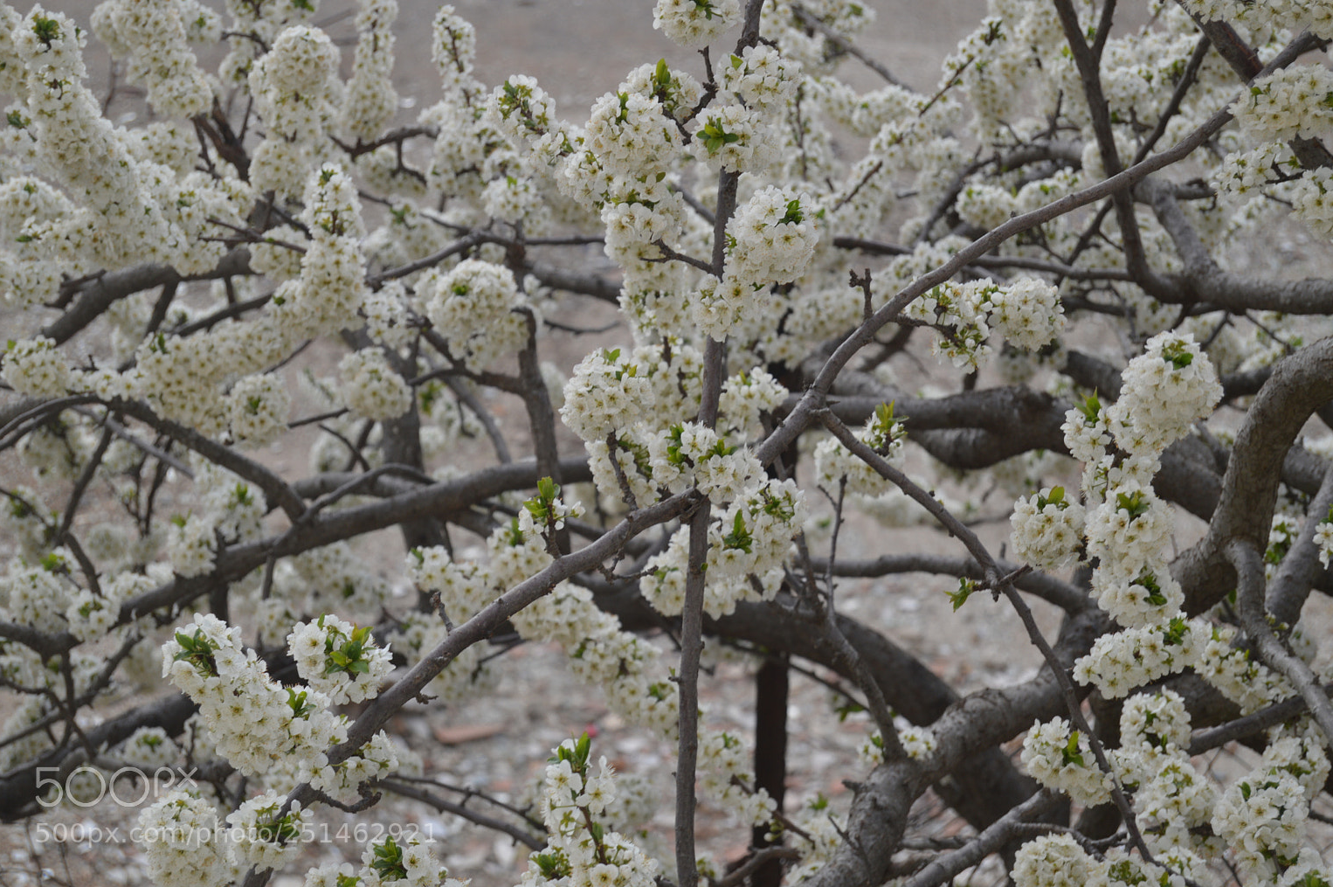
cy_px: 437
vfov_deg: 15.8
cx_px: 680
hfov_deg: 23.5
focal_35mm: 87
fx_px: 3201
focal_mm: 55
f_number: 5.6
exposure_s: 1/125
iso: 110
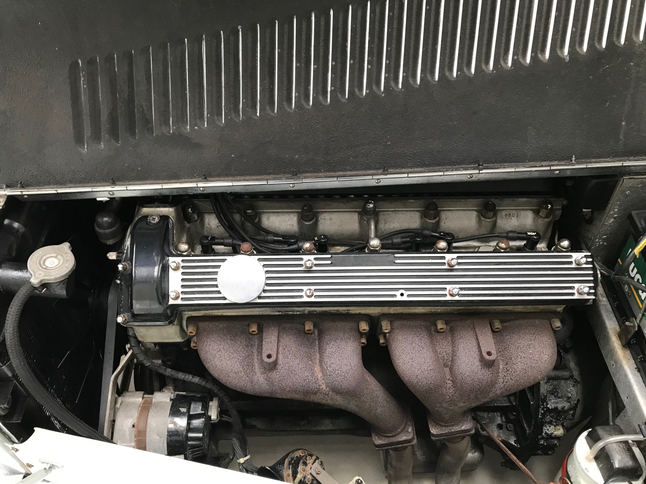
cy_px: 250
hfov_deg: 61.6
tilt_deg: -48.5
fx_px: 541
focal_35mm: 29
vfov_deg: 48.2
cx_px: 315
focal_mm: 3.99
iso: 40
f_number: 1.8
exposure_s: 1/17
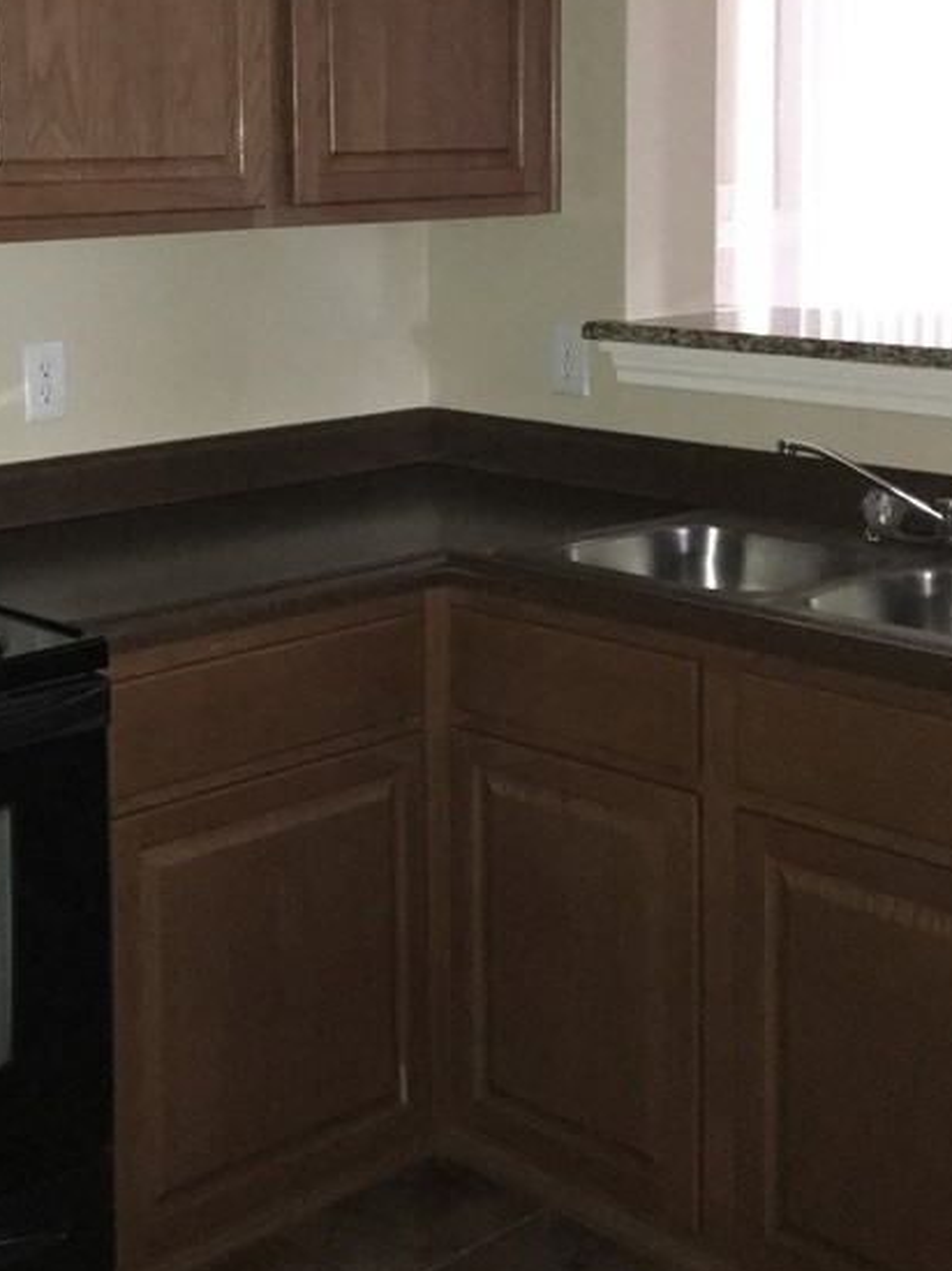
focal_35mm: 54
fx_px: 1982
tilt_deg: -4.0
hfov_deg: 26.3
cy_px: 303
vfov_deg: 34.7
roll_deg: +1.2
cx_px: 136
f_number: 2.2
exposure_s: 1/16
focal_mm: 4.15
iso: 500
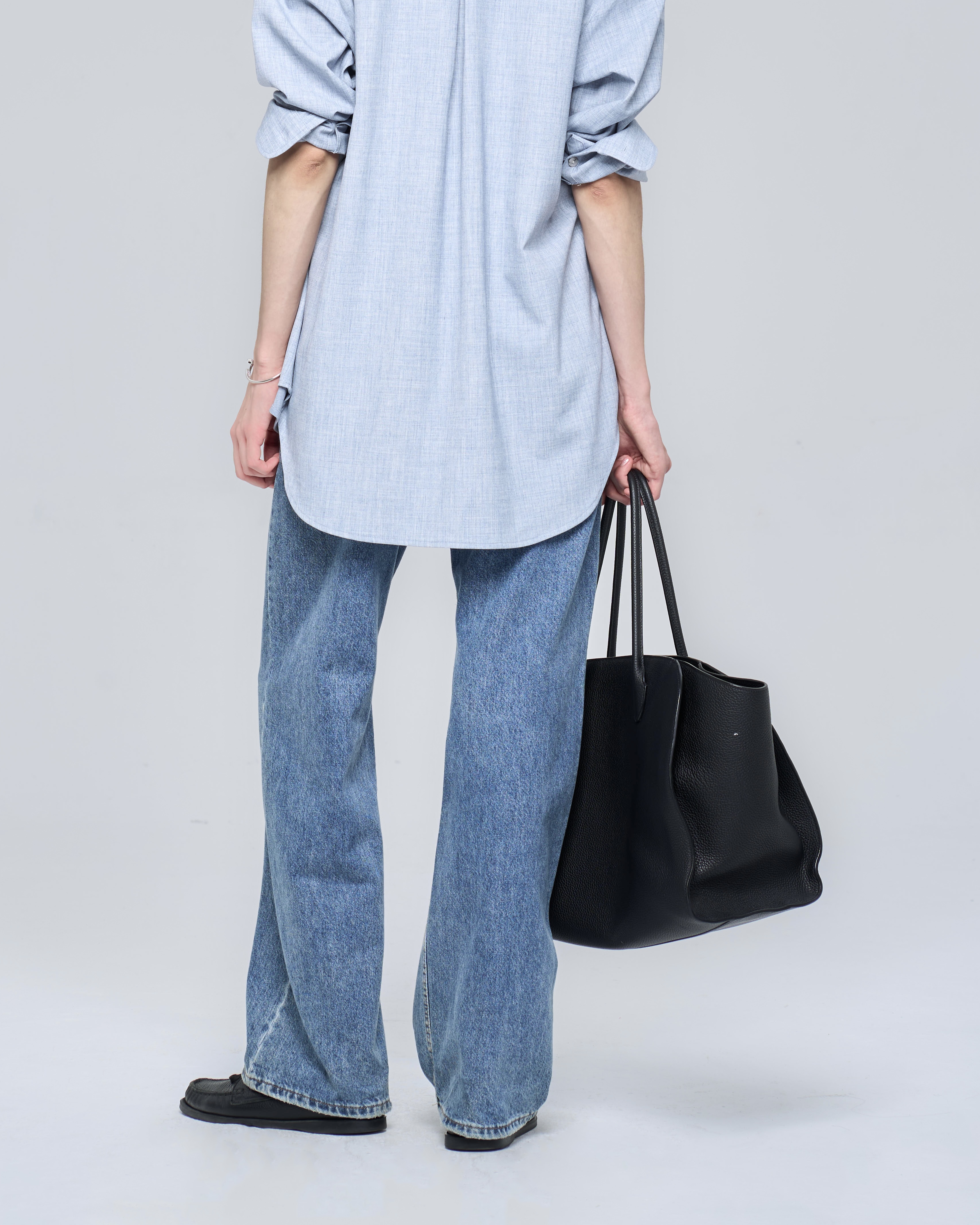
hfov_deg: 13.8
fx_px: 4061
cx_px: 432
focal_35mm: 112
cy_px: 377
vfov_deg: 17.1
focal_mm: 85
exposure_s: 1/125
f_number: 8
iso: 200
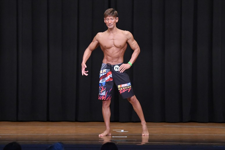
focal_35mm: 217
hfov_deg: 9.5
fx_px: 1356
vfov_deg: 6.3
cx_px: 112
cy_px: 75
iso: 8000
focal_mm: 145
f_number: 5.6
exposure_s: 1/400
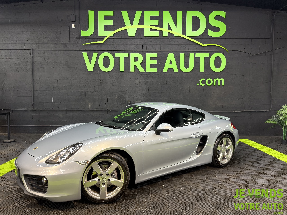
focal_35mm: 24
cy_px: 108
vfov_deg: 56.8
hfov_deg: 71.6
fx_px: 199
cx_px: 144
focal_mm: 6.76
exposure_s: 1/50
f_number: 1.78
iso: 100
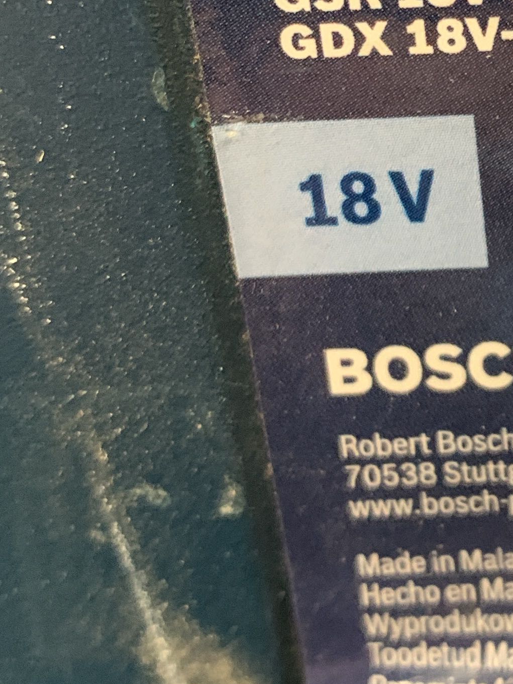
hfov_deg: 18.1
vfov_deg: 25.1
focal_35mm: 77
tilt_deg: -26.5
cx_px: 623
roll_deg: +4.2
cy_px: 184
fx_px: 1521
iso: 500
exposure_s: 1/30
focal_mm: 4.25
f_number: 1.8
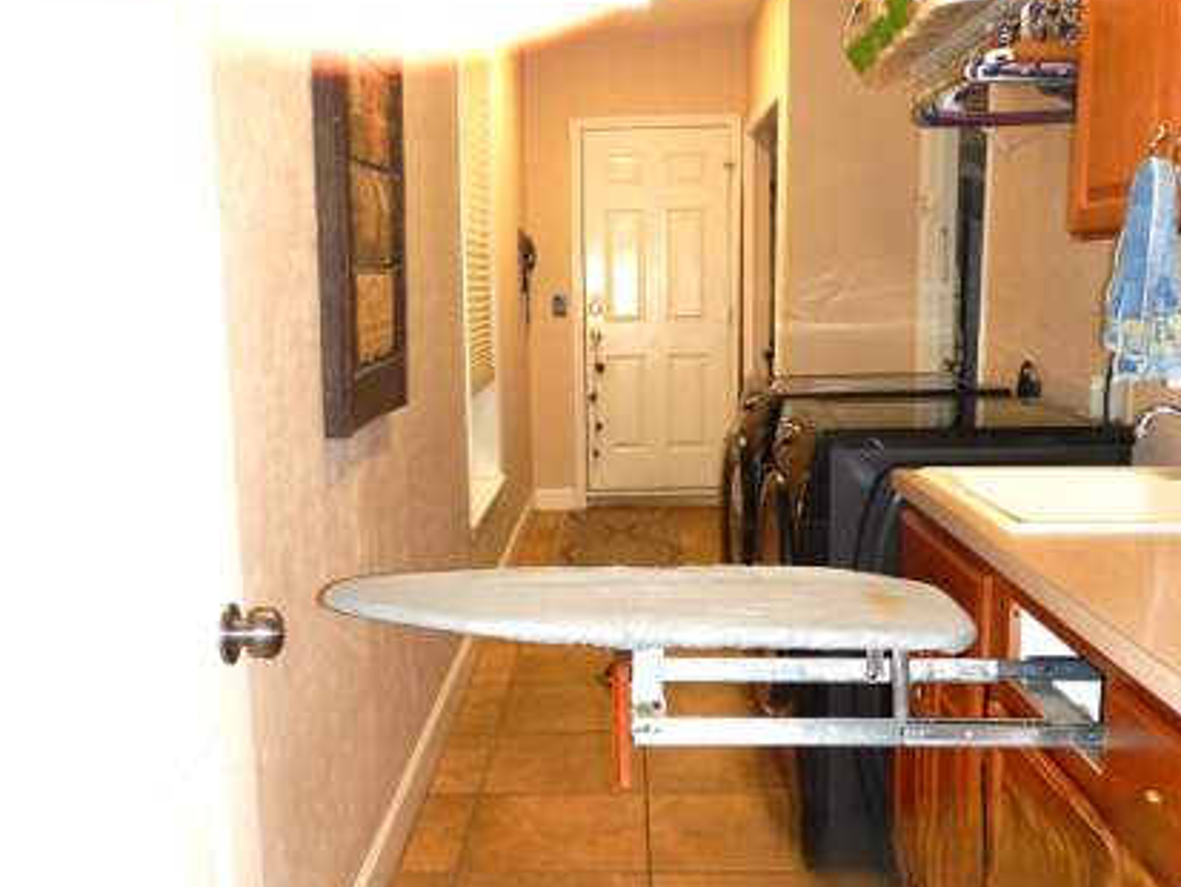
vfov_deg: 39.7
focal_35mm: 36
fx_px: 1229
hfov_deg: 51.3
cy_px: 472
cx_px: 586
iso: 200
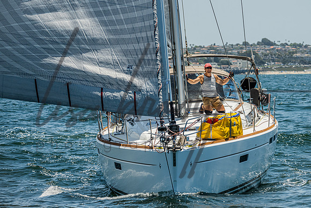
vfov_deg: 7.3
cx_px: 177
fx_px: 1616
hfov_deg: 11.0
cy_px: 95
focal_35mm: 187
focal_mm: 160
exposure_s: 1/1600
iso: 320
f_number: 5.6
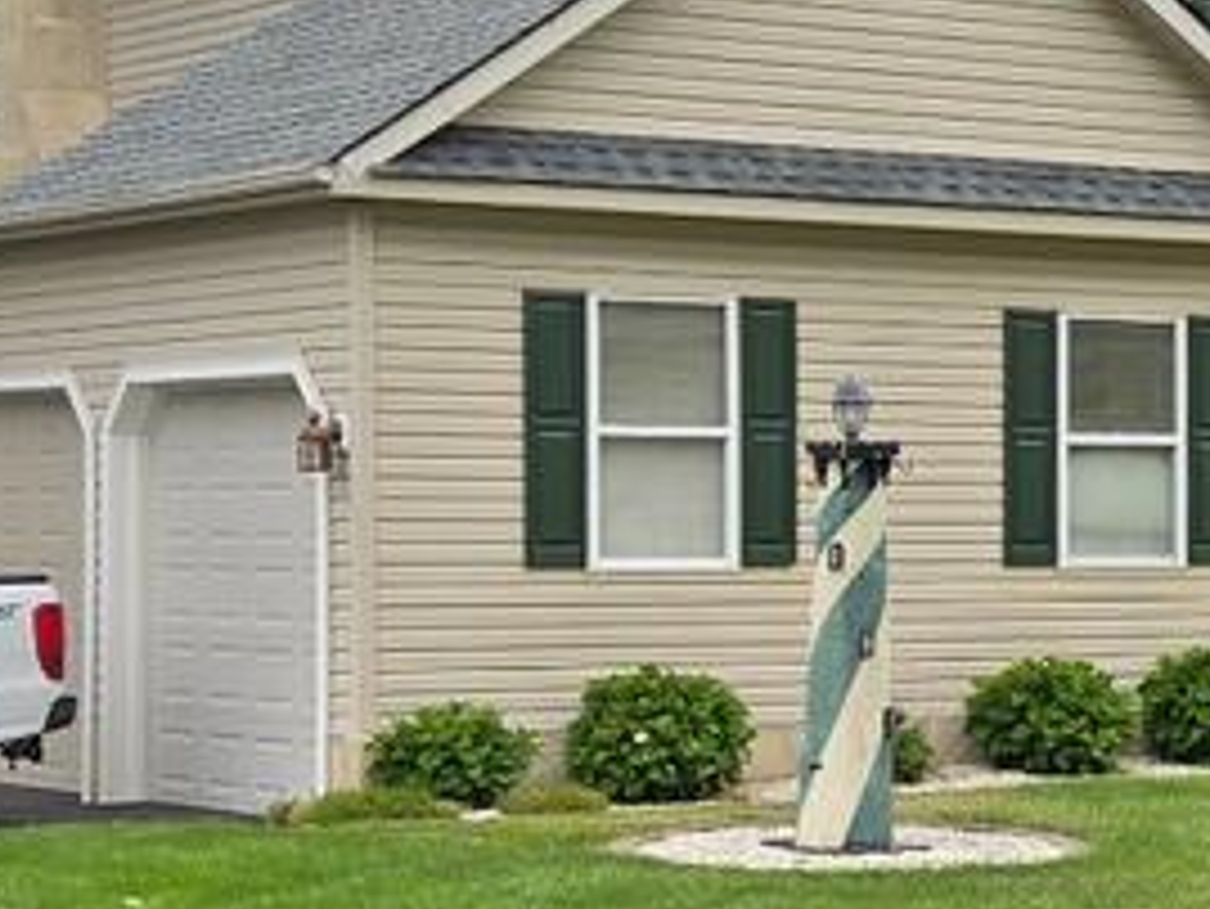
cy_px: 500
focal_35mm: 123
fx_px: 4301
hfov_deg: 15.6
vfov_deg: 12.1
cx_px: 1336
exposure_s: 1/1461
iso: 25
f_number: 1.8
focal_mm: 5.4
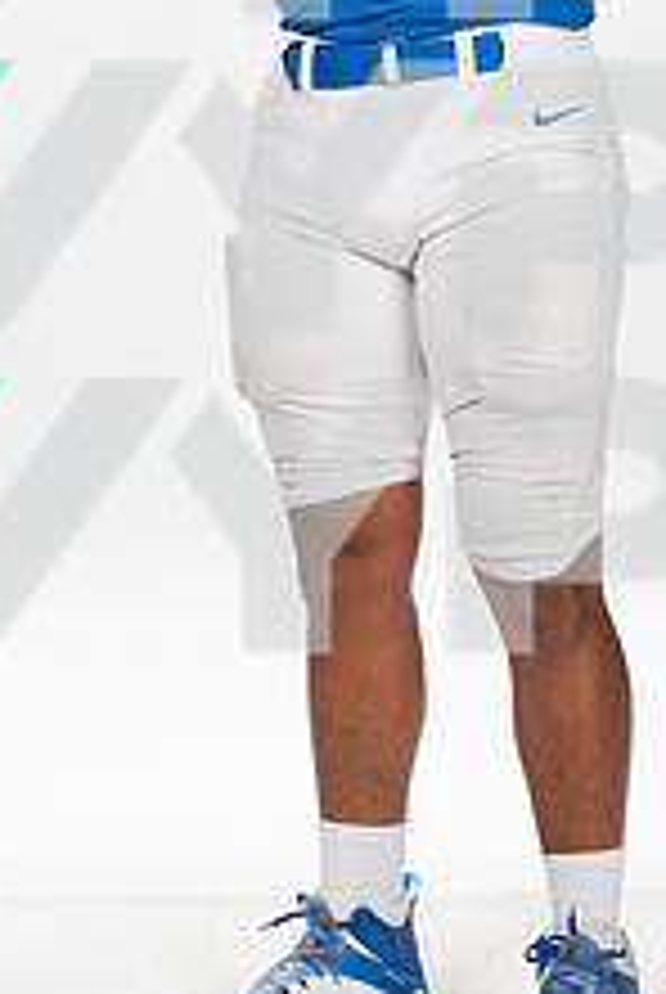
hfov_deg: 11.3
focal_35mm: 122
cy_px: 202
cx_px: 405
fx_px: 3375
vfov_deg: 16.6
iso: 800
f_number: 7.1
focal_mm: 60
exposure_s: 1/320
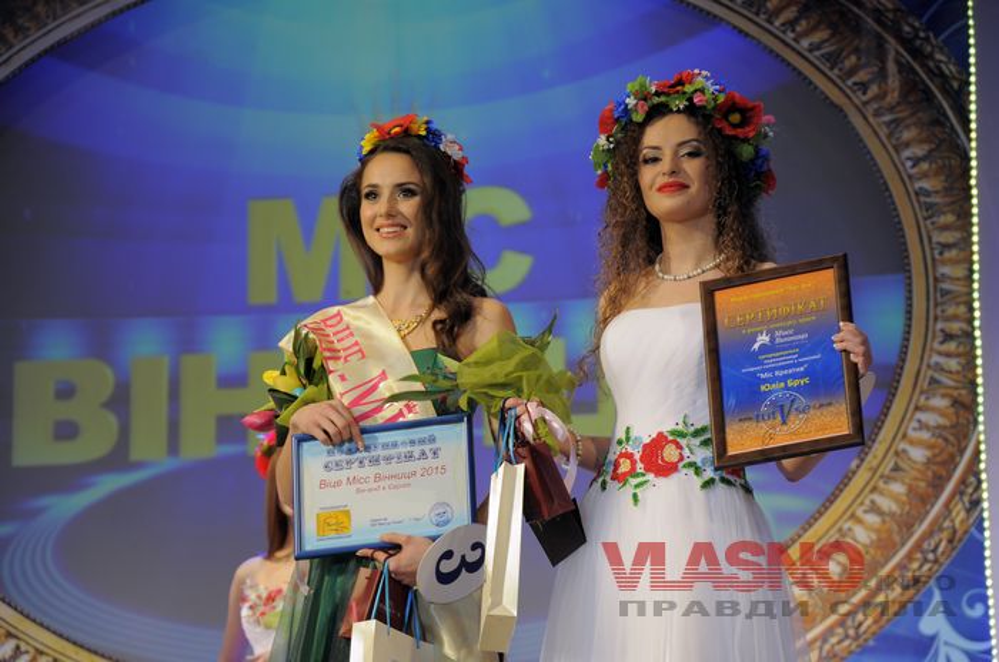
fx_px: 4363
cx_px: 500
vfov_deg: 8.7
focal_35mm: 158
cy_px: 331
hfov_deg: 13.1
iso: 200
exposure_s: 1/20
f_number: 5.6
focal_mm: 105
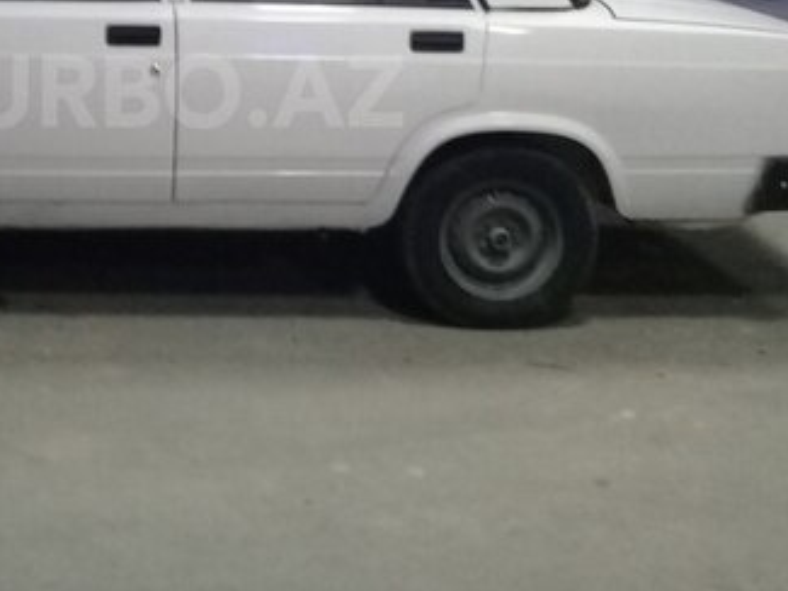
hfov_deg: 30.0
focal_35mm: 63
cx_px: 155
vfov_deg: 22.9
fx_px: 1435
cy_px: 91
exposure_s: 1/17
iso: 400
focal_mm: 3.3
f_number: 2.2
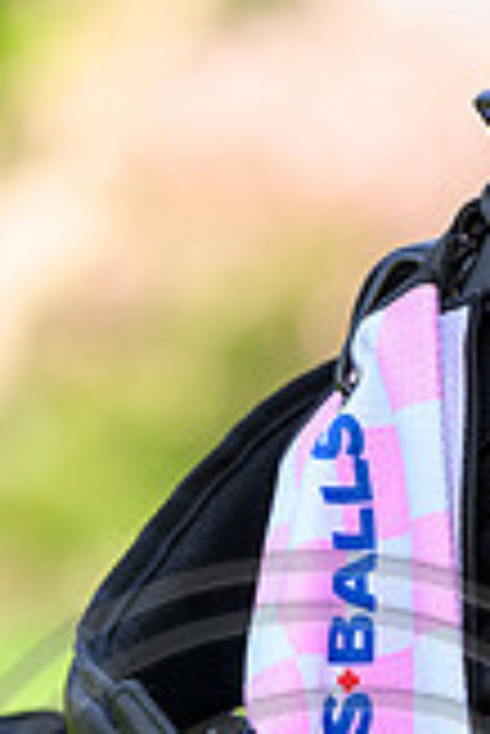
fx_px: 10654
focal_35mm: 523
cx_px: 315
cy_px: 1004
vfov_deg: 3.9
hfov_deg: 2.6
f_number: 5
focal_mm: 190
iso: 500
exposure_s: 1/400
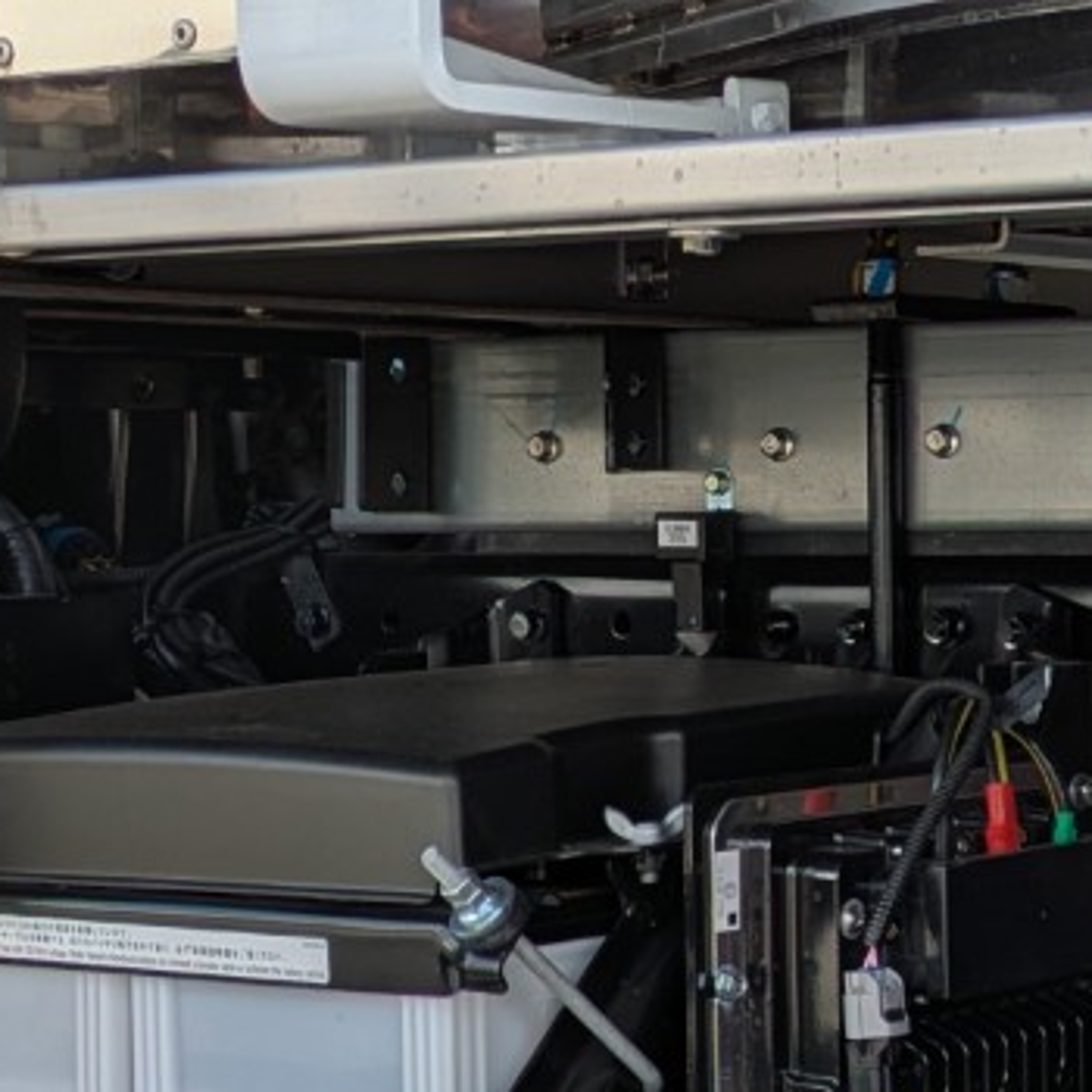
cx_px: 1476
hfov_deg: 16.2
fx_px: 3605
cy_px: 502
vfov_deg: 17.2
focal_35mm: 101
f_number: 1.89
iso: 50
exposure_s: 1/1093
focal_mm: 5.43
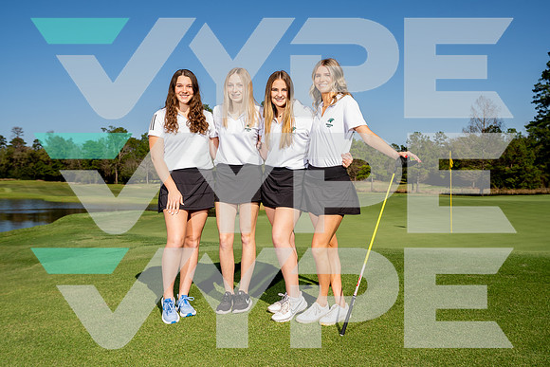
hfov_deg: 49.5
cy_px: 184
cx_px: 275
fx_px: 596
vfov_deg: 34.2
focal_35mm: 39
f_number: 8
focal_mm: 39
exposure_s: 1/250
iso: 100
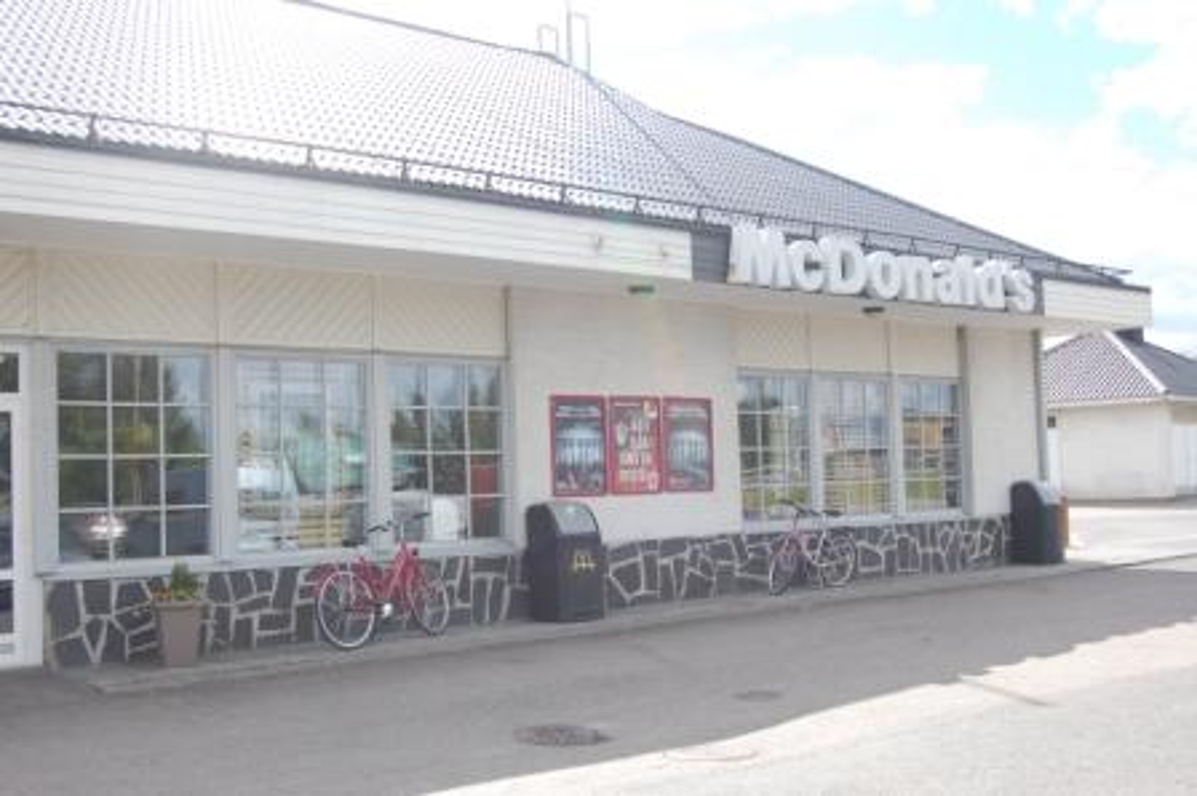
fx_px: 1296
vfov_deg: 34.2
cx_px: 598
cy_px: 398
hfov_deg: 49.6
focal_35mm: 39
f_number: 8
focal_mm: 26
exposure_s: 1/250
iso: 200
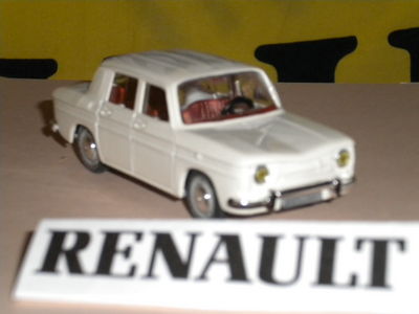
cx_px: 210
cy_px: 157
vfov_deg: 14.1
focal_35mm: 105
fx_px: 1271
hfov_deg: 18.7
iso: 400
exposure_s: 1/60
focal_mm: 18.9
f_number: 5.9
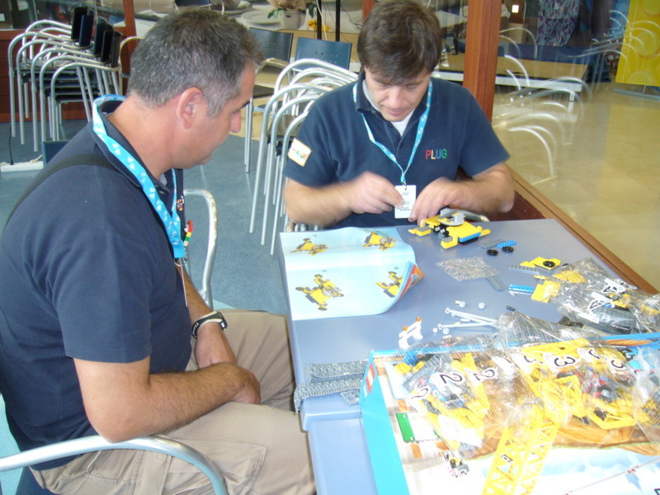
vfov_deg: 40.7
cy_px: 248
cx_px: 330
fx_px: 667
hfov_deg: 52.6
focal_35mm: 35
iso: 100
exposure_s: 1/10
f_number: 2.8
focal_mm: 5.8
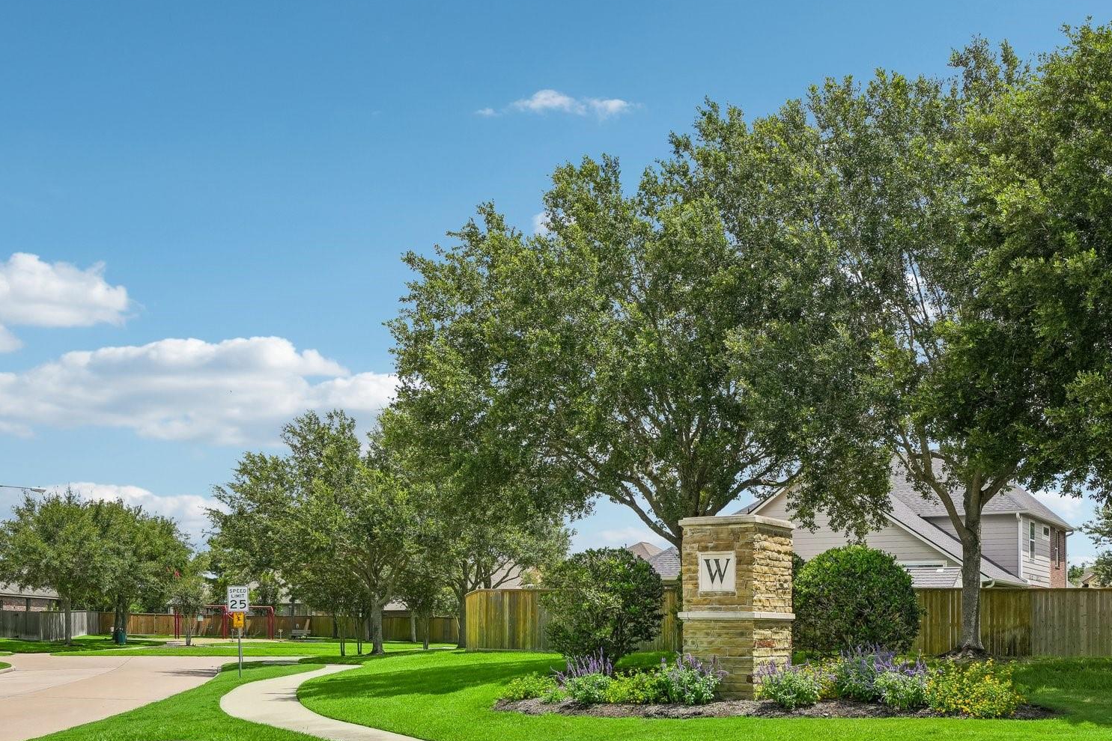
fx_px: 1235
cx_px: 622
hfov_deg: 48.4
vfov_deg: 33.1
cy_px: 488
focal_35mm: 40
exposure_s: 1/1000
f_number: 8
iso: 400
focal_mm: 29
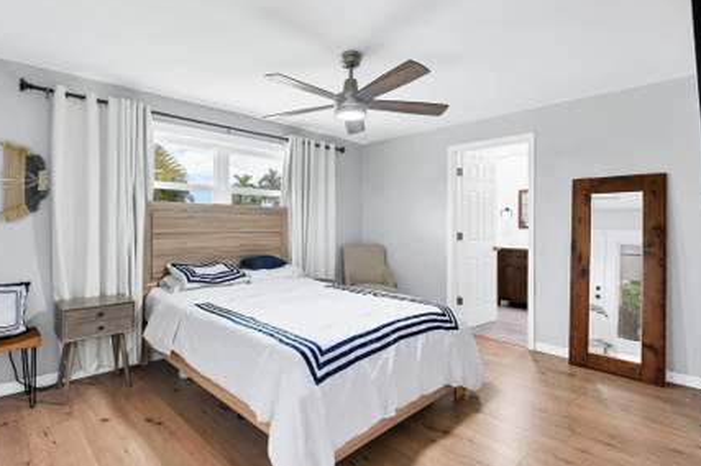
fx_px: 350
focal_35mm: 18
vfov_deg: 67.3
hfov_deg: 89.8
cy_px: 229
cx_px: 318
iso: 400
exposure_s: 1/15
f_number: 8
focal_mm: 16
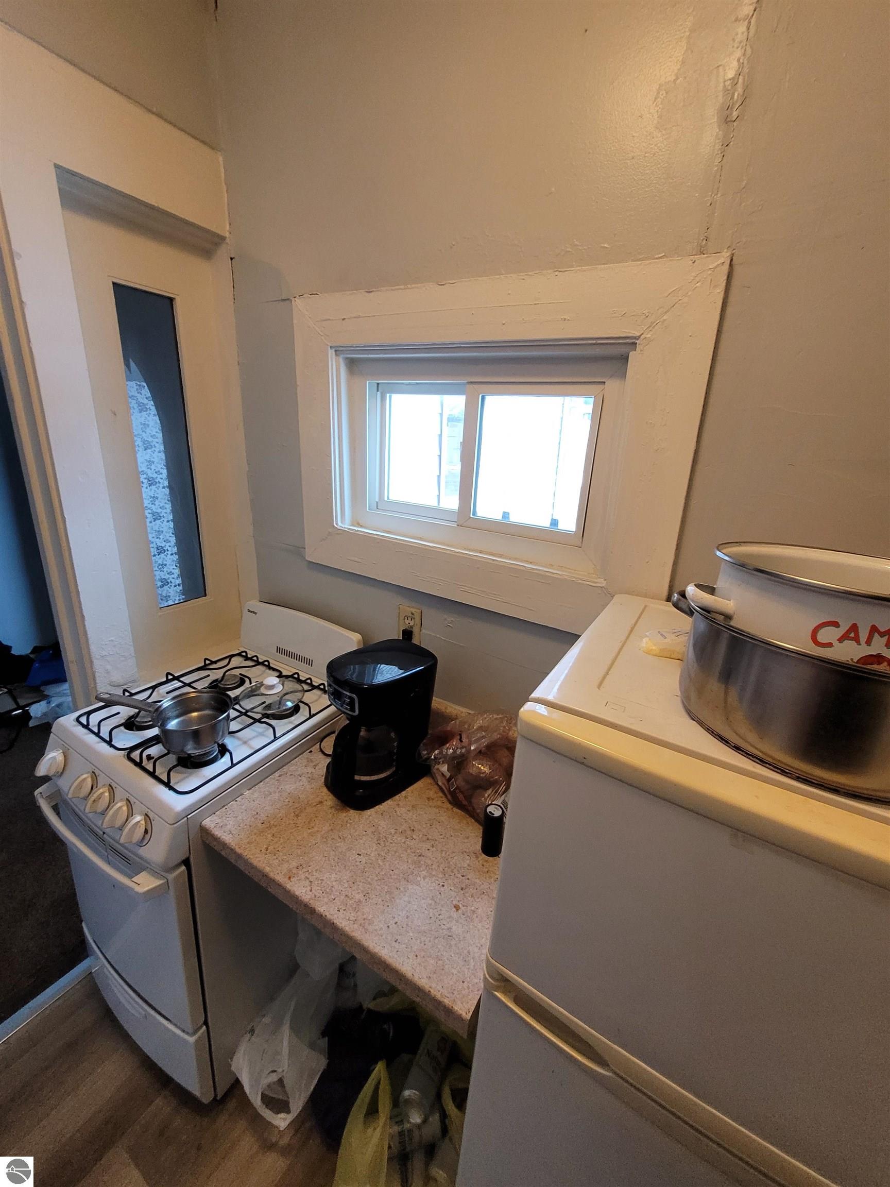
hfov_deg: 89.9
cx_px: 445
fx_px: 446
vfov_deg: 106.2
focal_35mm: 13
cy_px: 594
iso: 320
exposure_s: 1/60
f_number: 2.2
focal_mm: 1.74
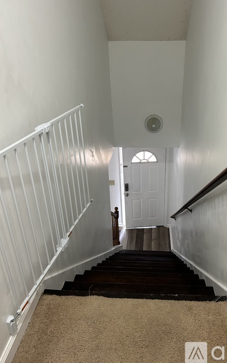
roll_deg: +1.2
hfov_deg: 44.3
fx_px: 277
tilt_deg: -25.7
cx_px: 136
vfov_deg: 66.5
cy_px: 180
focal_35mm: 28
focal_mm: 5.7
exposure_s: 1/60
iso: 200
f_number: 1.5
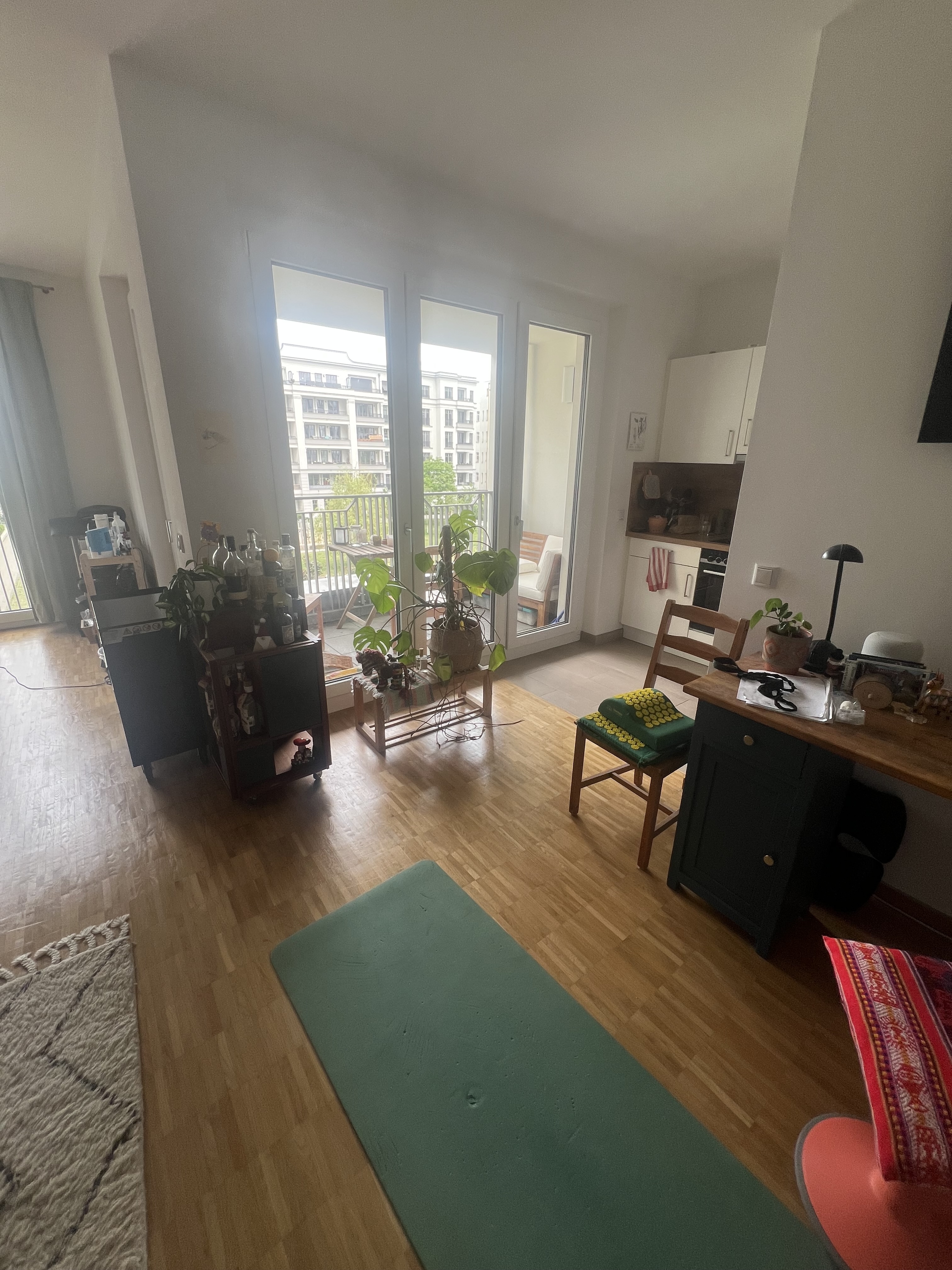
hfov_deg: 89.9
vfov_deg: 106.2
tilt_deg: -18.8
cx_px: 476
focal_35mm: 13
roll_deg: +0.1
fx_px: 477
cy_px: 635
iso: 50
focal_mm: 1.57
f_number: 1.8
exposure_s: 1/99
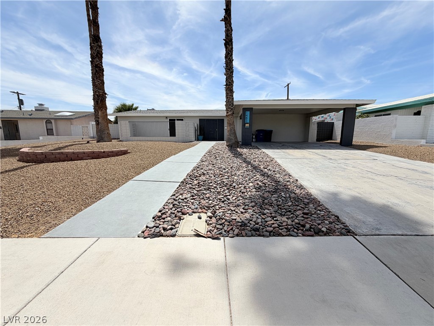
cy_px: 163
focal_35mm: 14
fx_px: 176
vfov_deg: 85.7
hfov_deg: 102.1
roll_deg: +0.2
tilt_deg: -8.5
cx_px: 217
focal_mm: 2.22
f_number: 2.2
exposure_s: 1/1534
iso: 20
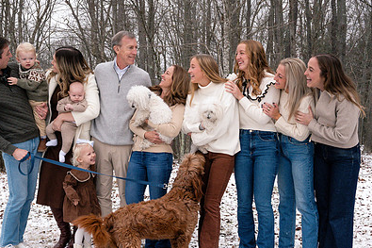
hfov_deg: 41.9
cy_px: 143
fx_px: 485
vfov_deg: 28.6
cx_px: 178
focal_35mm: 47
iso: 800
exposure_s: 1/250
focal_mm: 32
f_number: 13
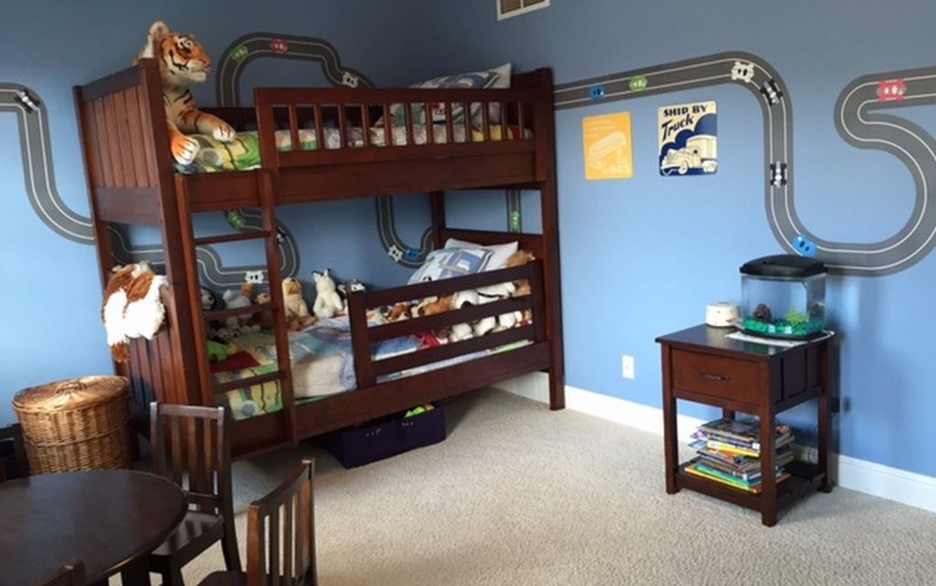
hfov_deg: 61.2
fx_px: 791
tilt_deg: -8.7
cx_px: 469
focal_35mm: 31
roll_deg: +2.5
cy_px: 305
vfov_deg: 40.6
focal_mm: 4.15
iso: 80
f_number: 2.2
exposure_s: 1/30
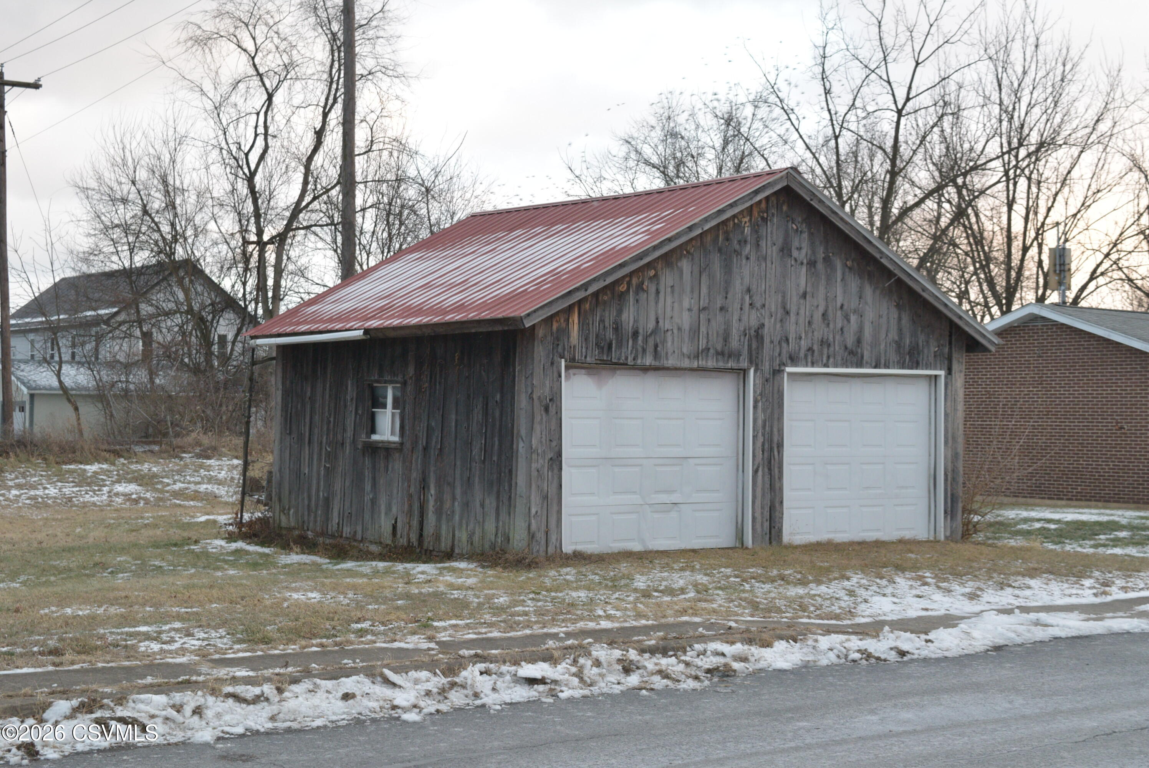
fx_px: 1677
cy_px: 384
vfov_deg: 25.8
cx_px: 574
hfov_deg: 37.8
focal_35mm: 52
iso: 1100
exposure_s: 1/60
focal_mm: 35
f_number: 9
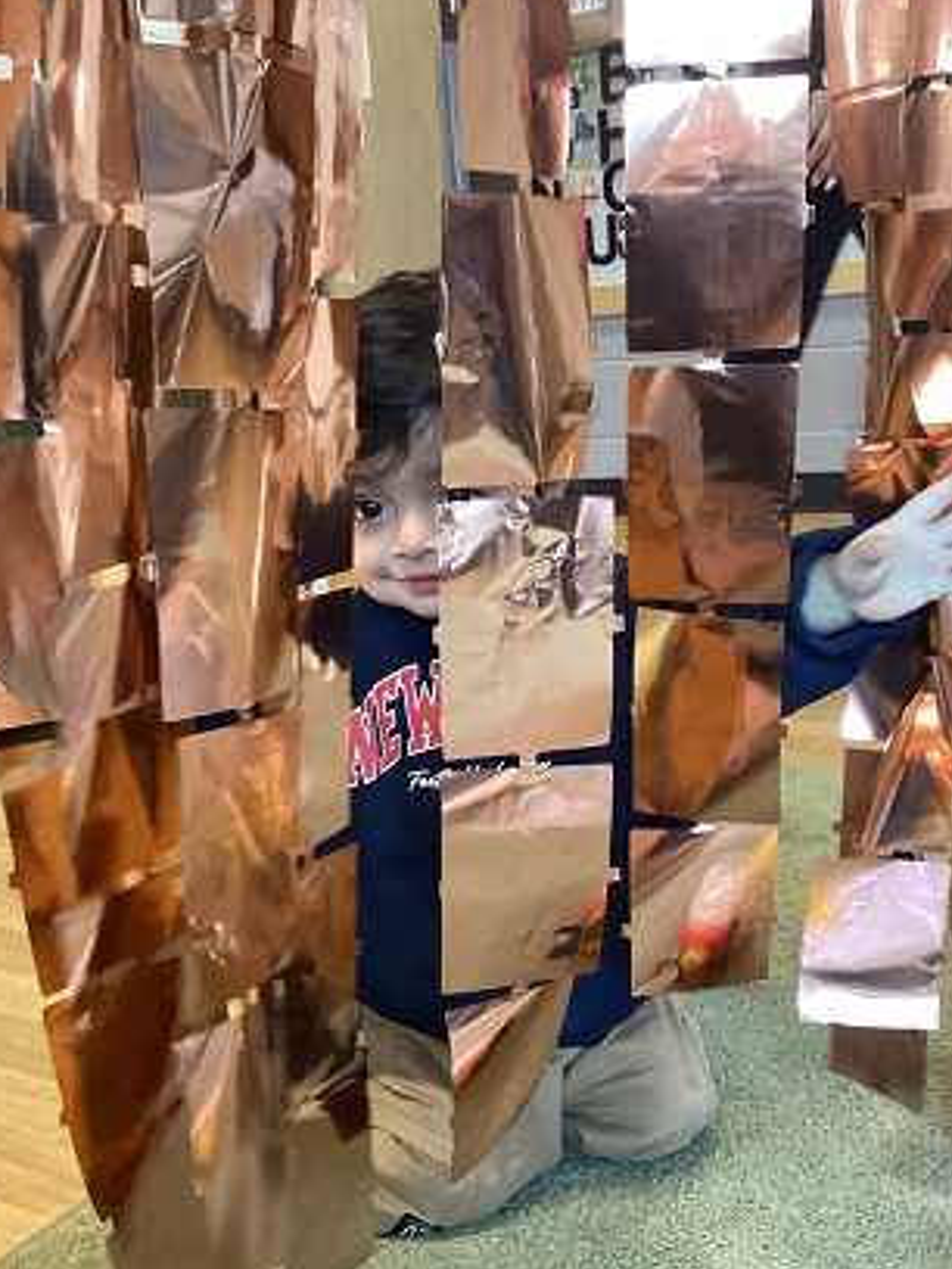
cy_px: 737
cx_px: 515
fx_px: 1393
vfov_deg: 48.8
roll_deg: +4.3
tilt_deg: -14.5
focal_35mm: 38
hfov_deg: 37.7
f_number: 2.4
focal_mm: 3.3
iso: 320
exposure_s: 1/40
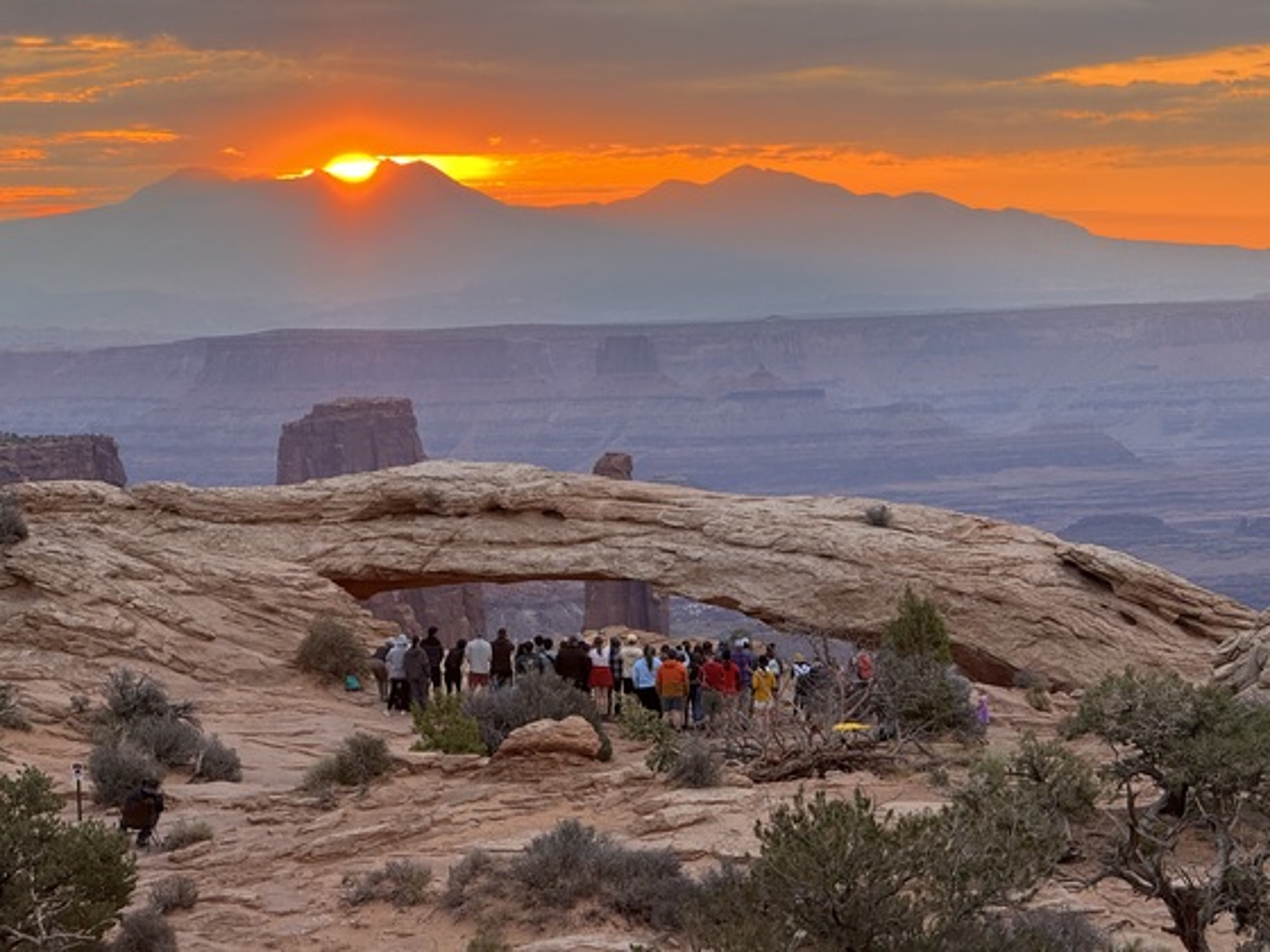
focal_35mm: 120
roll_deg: +1.3
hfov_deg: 16.4
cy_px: 476
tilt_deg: -2.3
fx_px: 4403
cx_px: 635
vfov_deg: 12.3
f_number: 2.8
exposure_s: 1/99
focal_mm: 15.66
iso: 64
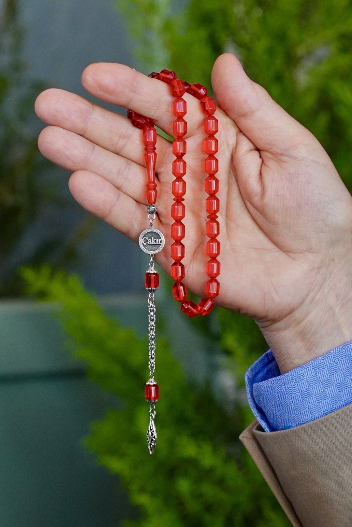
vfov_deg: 28.8
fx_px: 1026
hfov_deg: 19.5
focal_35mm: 70
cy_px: 264
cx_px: 176
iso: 1600
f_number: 6.3
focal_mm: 70
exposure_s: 1/250
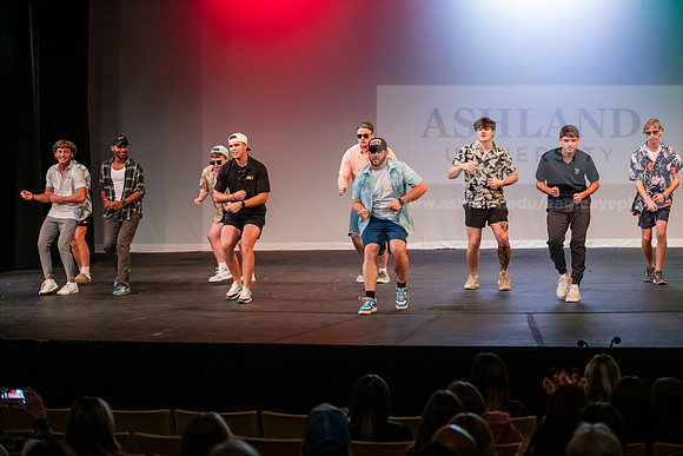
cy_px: 228
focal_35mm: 75
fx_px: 1423
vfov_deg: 18.2
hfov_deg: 27.0
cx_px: 342
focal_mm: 75
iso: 4000
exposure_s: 1/250
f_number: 3.2
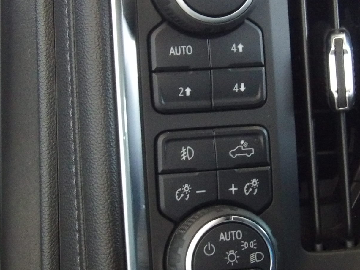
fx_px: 1602
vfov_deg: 9.6
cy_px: 129
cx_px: 234
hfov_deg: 12.8
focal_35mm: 154
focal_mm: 13
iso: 800
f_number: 4.1
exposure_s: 1/42
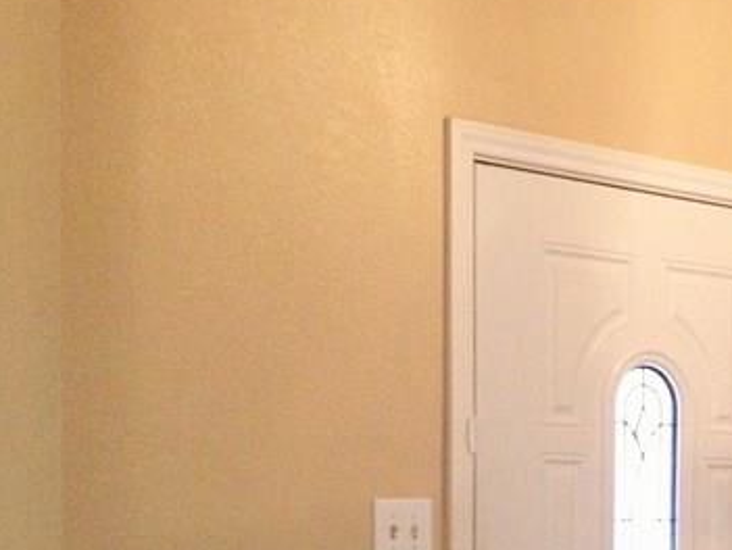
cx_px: 928
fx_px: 2159
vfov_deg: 14.1
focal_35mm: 102
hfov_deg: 18.1
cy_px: 635
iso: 250
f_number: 2.4
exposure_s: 1/20
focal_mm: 4.28
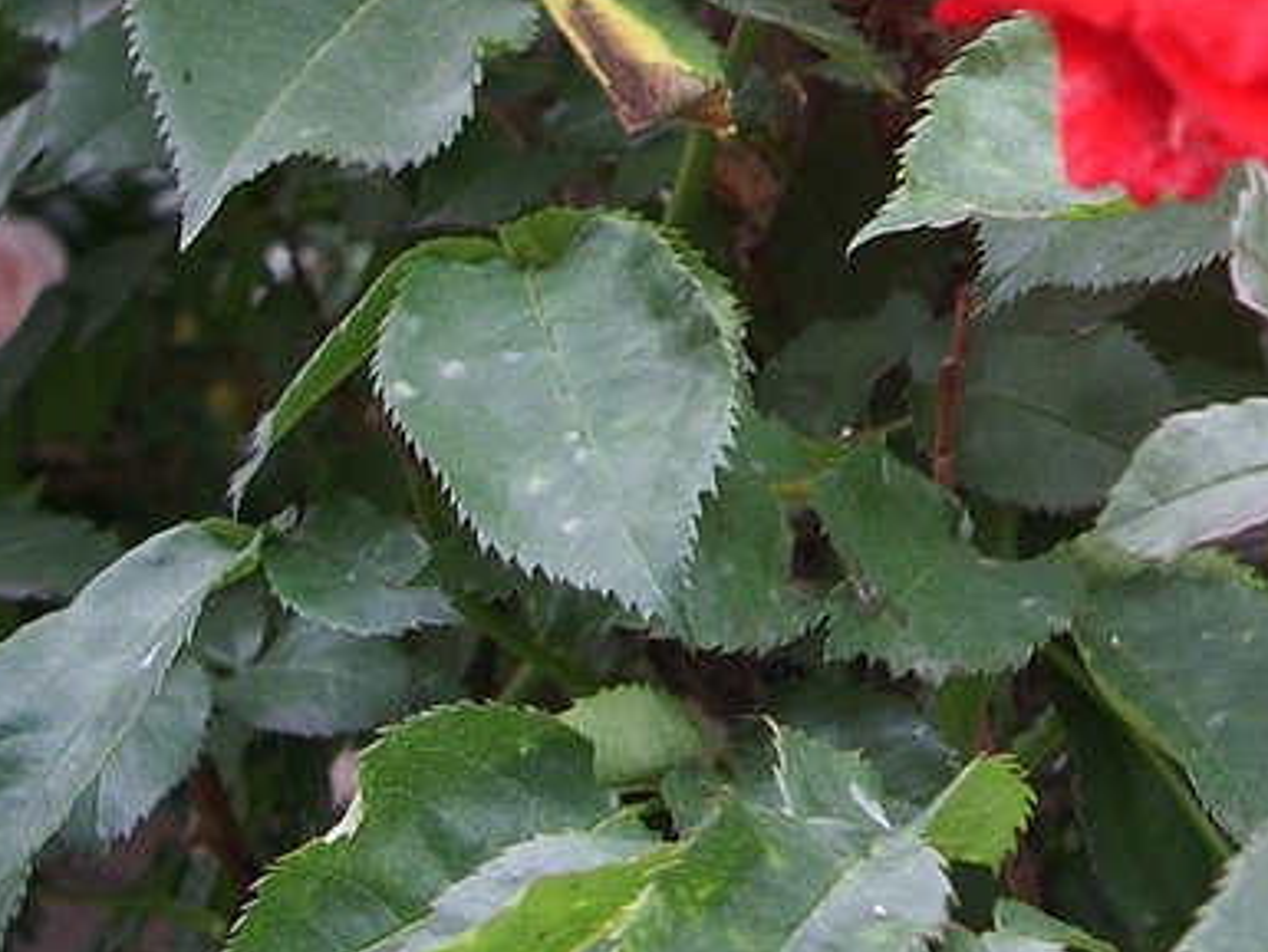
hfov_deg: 17.4
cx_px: 1439
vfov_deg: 13.2
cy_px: -254
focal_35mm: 109
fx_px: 3994
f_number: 2.8
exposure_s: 1/40
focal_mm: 6.8
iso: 100
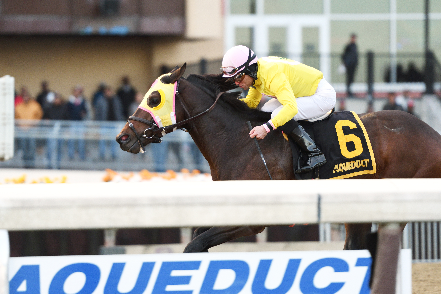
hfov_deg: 6.9
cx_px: 220
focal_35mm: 300
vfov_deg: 4.6
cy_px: 147
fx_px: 3675
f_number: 3.2
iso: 1000
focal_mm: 200
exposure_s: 1/1000
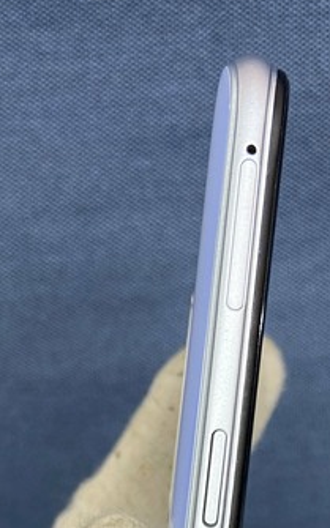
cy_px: 733
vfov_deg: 22.6
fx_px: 1138
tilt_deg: -57.8
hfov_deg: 16.5
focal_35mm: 79
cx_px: 139
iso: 80
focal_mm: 4.25
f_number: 1.8
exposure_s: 1/60
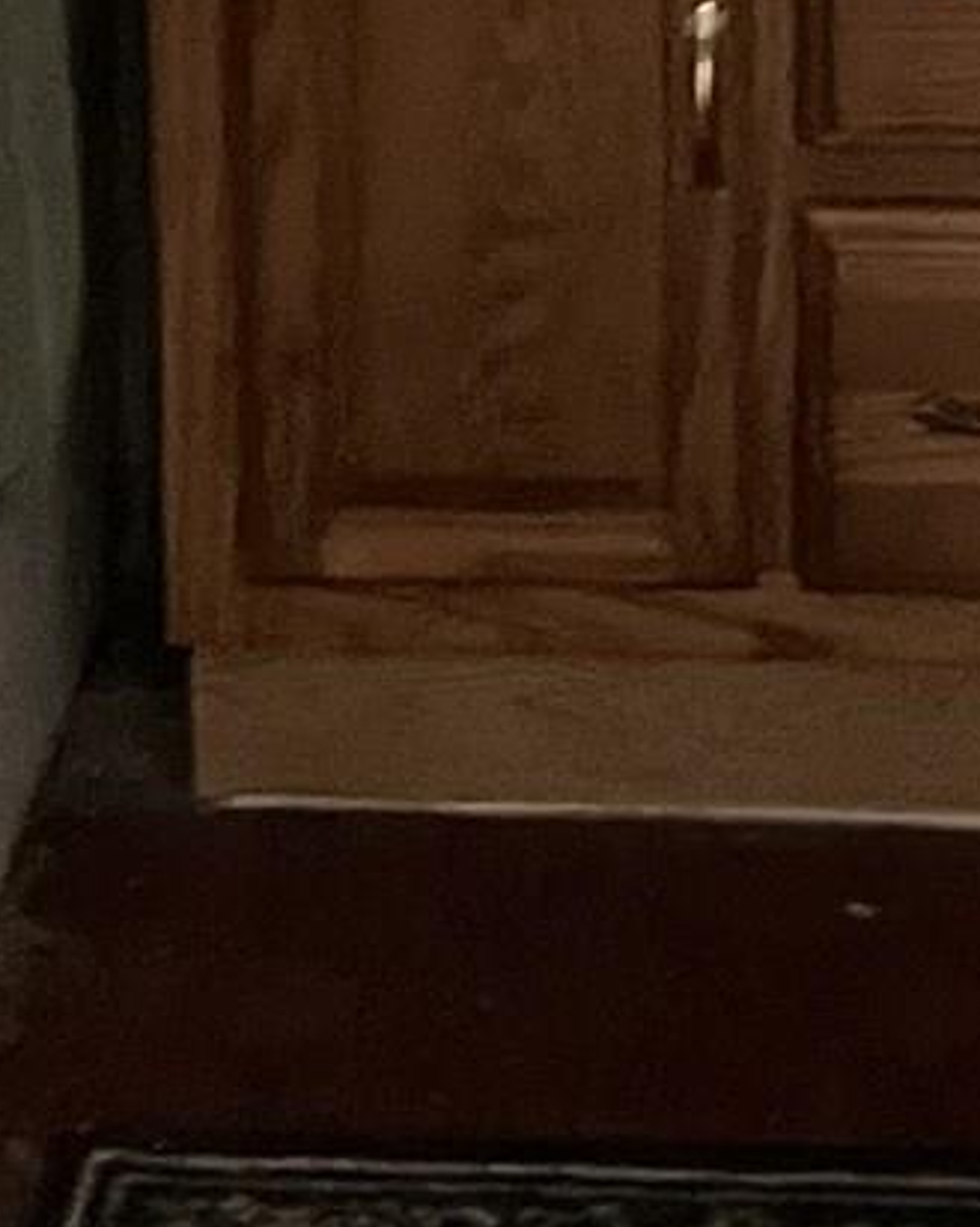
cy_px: -748
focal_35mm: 142
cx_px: 906
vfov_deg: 12.7
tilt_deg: -14.2
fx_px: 5154
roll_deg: -0.7
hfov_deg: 10.8
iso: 1000
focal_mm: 4.2
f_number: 1.6
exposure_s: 1/30
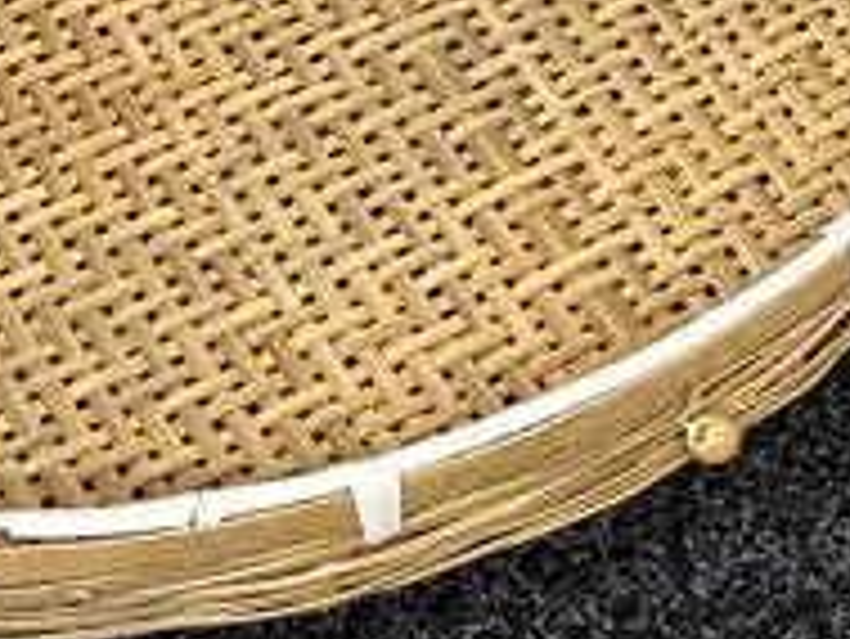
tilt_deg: -41.5
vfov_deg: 10.8
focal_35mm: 130
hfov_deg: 14.4
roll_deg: +0.2
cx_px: 1156
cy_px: -450
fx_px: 3194
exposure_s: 1/100
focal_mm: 6.86
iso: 160
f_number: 1.78
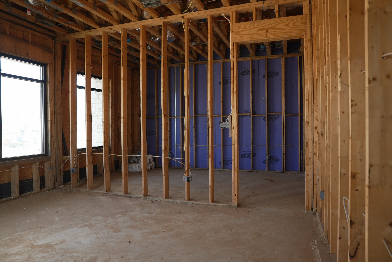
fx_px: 261
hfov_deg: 73.7
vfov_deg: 53.2
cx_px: 196
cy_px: 131
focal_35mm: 24
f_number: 2.8
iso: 160
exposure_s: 1/60
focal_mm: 24
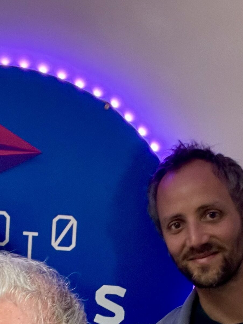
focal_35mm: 64
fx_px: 599
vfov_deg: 29.0
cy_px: 296
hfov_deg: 22.9
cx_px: 112
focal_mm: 2.71
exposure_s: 1/33
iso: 250
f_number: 2.2
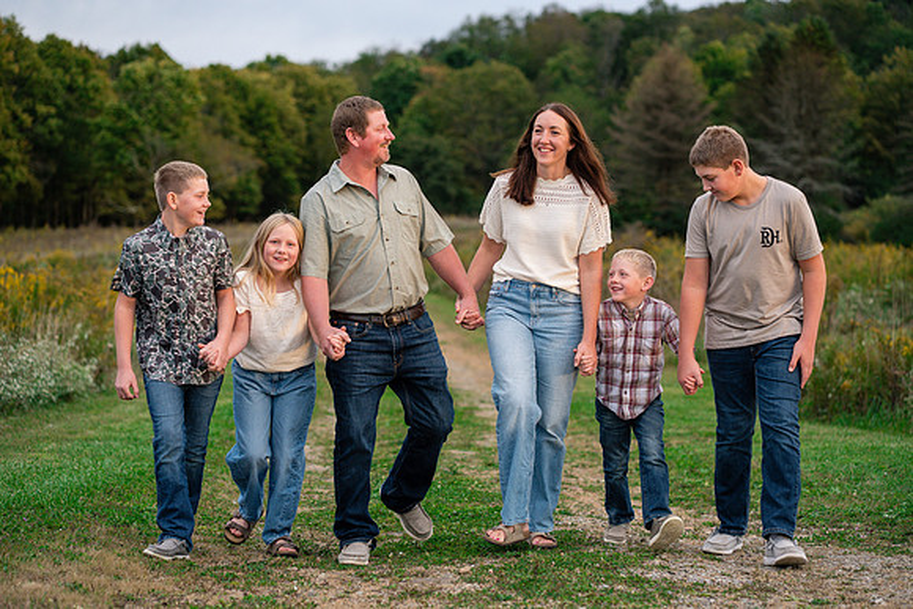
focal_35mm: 85
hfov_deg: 23.9
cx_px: 456
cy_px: 304
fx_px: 2156
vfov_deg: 16.1
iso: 640
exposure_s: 1/250
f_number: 3.2
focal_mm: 85
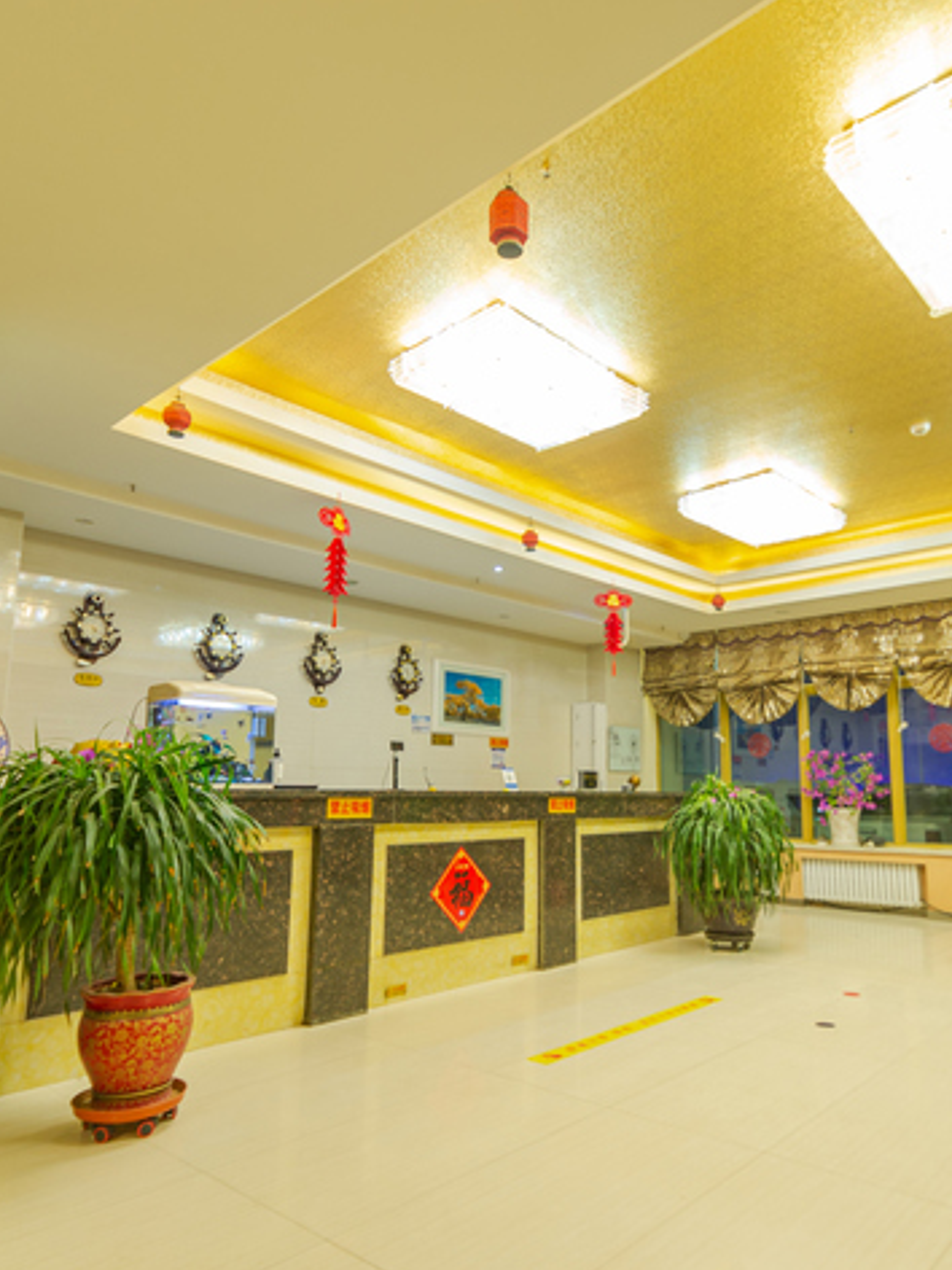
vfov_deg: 76.4
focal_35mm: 22
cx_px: 543
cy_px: 638
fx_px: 807
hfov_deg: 60.8
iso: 80
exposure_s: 1/4
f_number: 5
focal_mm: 10
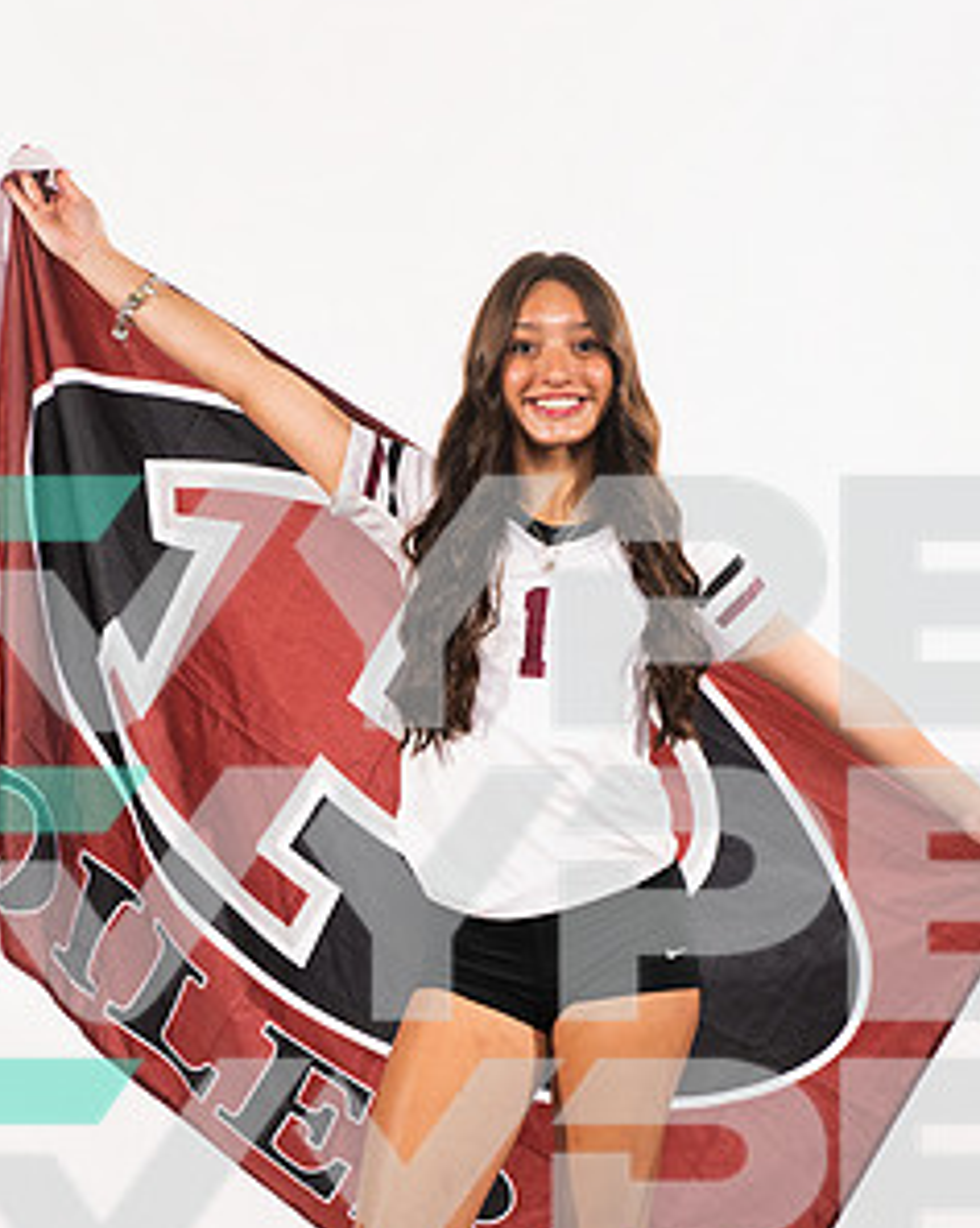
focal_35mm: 74
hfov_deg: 20.7
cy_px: 897
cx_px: 513
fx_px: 2687
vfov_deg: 25.5
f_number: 7.1
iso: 500
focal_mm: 52
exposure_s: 1/320
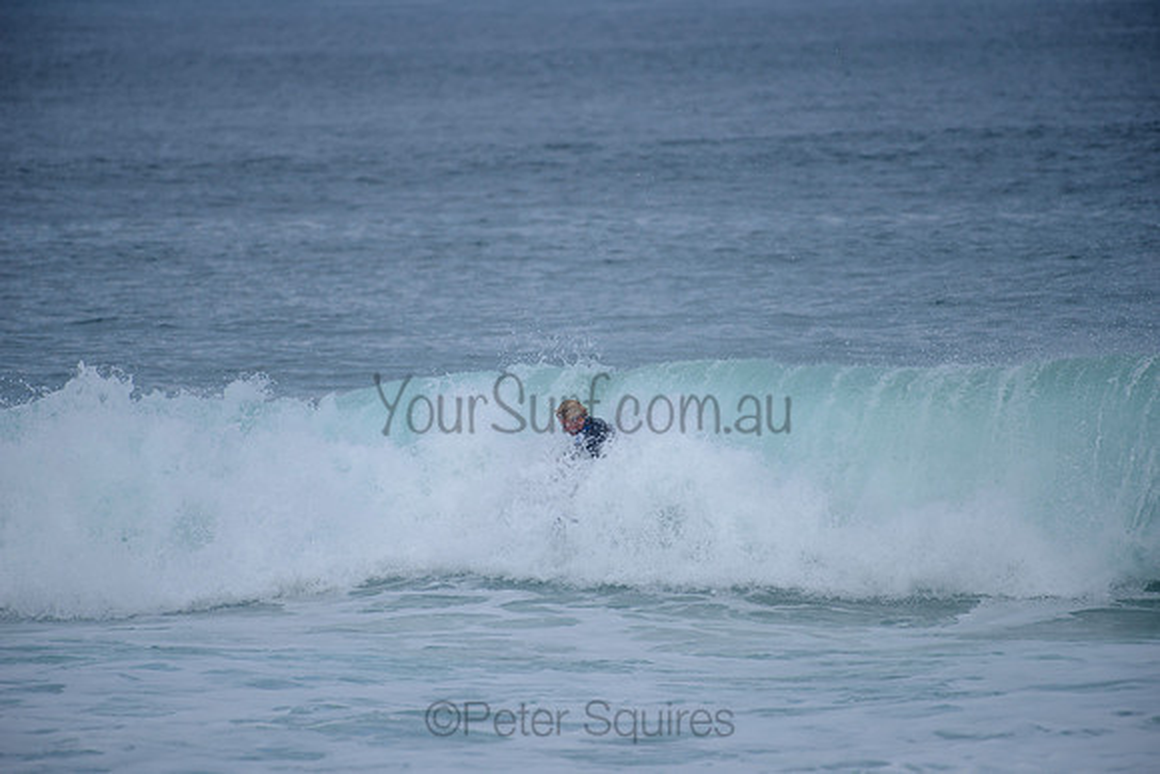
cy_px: 387
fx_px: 16114
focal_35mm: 500
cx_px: 580
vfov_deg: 2.8
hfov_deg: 4.1
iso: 200
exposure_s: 1/2000
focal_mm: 500
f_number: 5.6
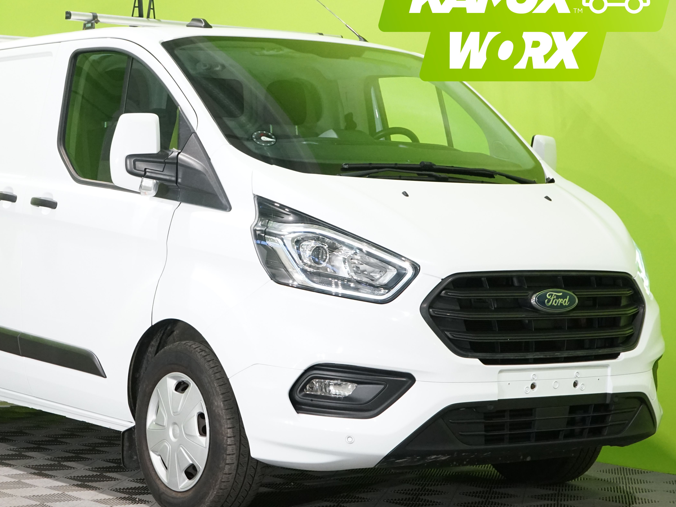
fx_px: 1640
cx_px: 238
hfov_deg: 23.2
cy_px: 246
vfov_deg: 17.6
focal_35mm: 84
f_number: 10
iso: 4000
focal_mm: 61
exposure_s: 1/40
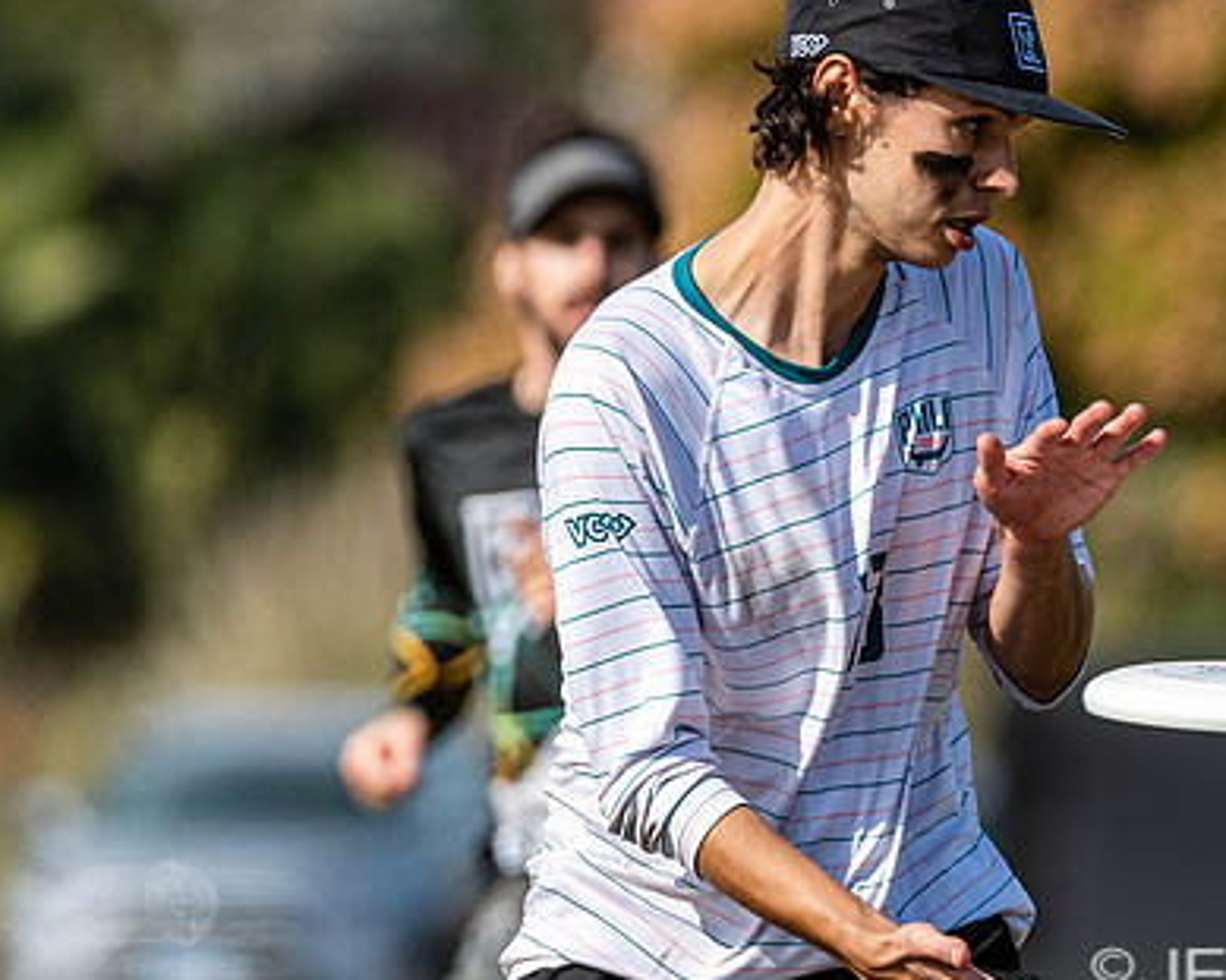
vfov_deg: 1.5
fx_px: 36747
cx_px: 1229
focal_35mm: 1013
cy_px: 397
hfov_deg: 1.9
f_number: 4
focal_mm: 350
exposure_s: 1/1250
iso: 100
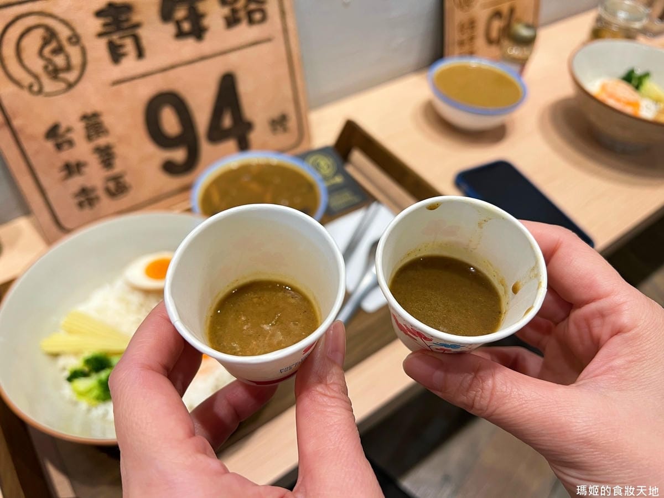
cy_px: 249
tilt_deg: -49.0
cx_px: 332
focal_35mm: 26
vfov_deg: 53.1
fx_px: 499
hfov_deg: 67.3
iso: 100
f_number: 1.5
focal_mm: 5.7
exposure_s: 1/60
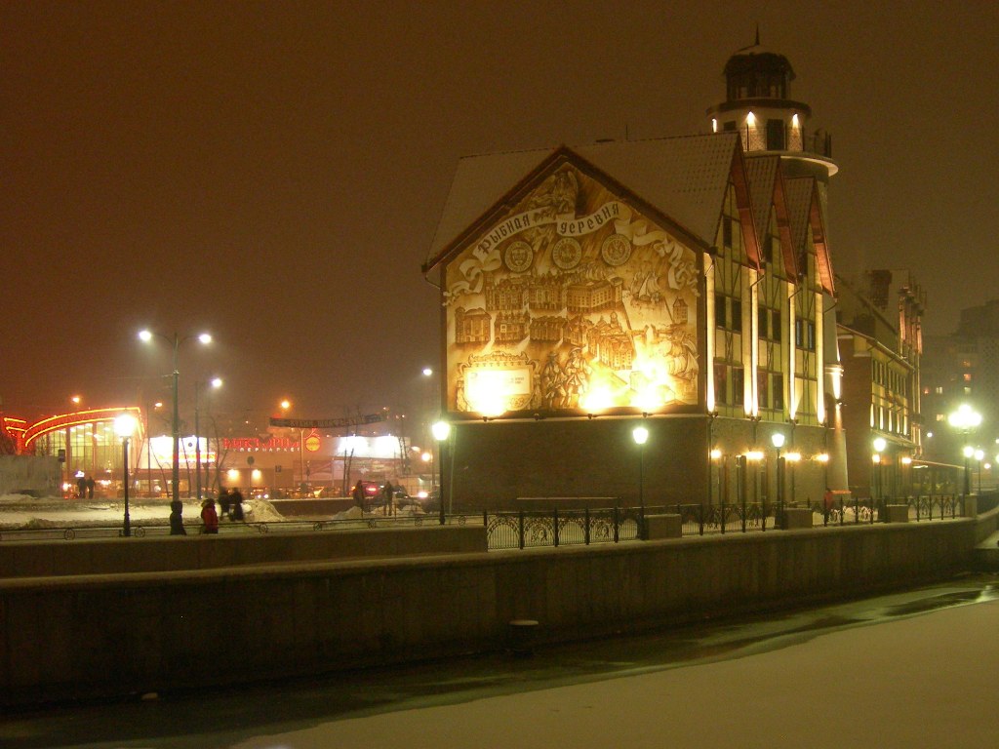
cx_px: 500
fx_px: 1183
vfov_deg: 35.1
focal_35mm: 41
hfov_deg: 45.8
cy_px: 374
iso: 200
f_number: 2.9
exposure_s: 1/5
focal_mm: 8.5
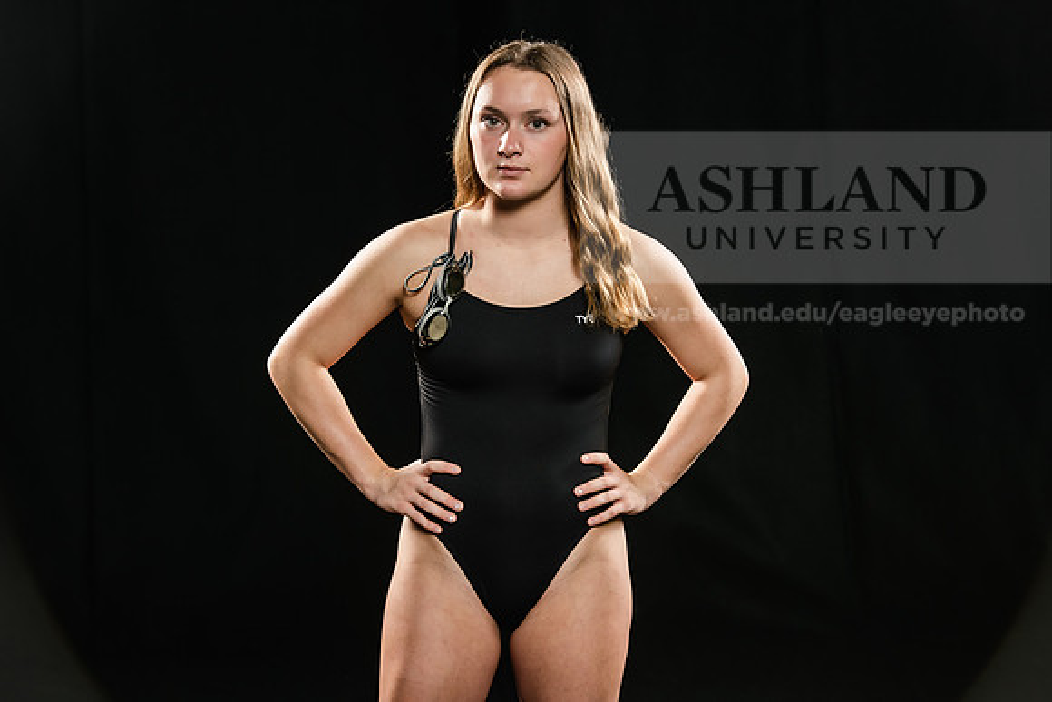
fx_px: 2981
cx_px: 526
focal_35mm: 102
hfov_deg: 20.0
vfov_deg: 13.4
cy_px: 351
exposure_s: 1/200
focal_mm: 102
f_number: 5.6
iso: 400
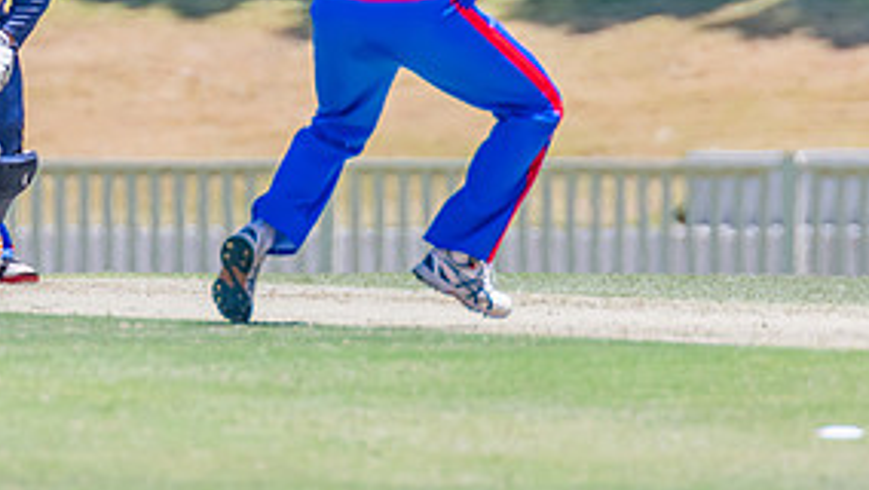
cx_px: 296
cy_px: -42
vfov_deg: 0.8
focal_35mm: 1445
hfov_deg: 1.5
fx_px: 33309
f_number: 5.6
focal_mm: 600
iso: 800
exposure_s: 1/2000
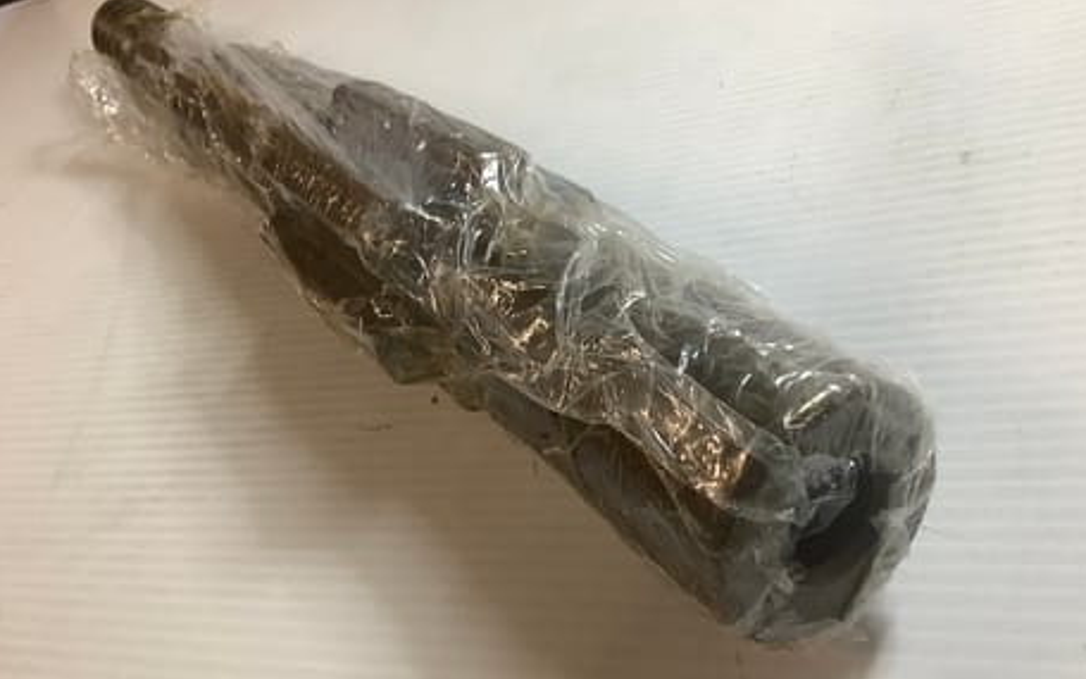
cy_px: 325
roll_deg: +28.4
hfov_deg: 54.0
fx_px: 1065
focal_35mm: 36
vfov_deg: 35.3
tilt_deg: -35.8
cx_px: 550
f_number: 2.4
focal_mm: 3.3
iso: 100
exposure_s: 1/50
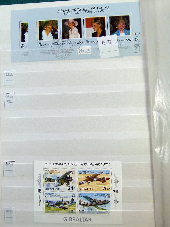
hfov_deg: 38.7
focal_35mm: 37
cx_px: 85
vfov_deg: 50.1
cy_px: 114
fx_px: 242
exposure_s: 1/160
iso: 100
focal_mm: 6.7
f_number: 4
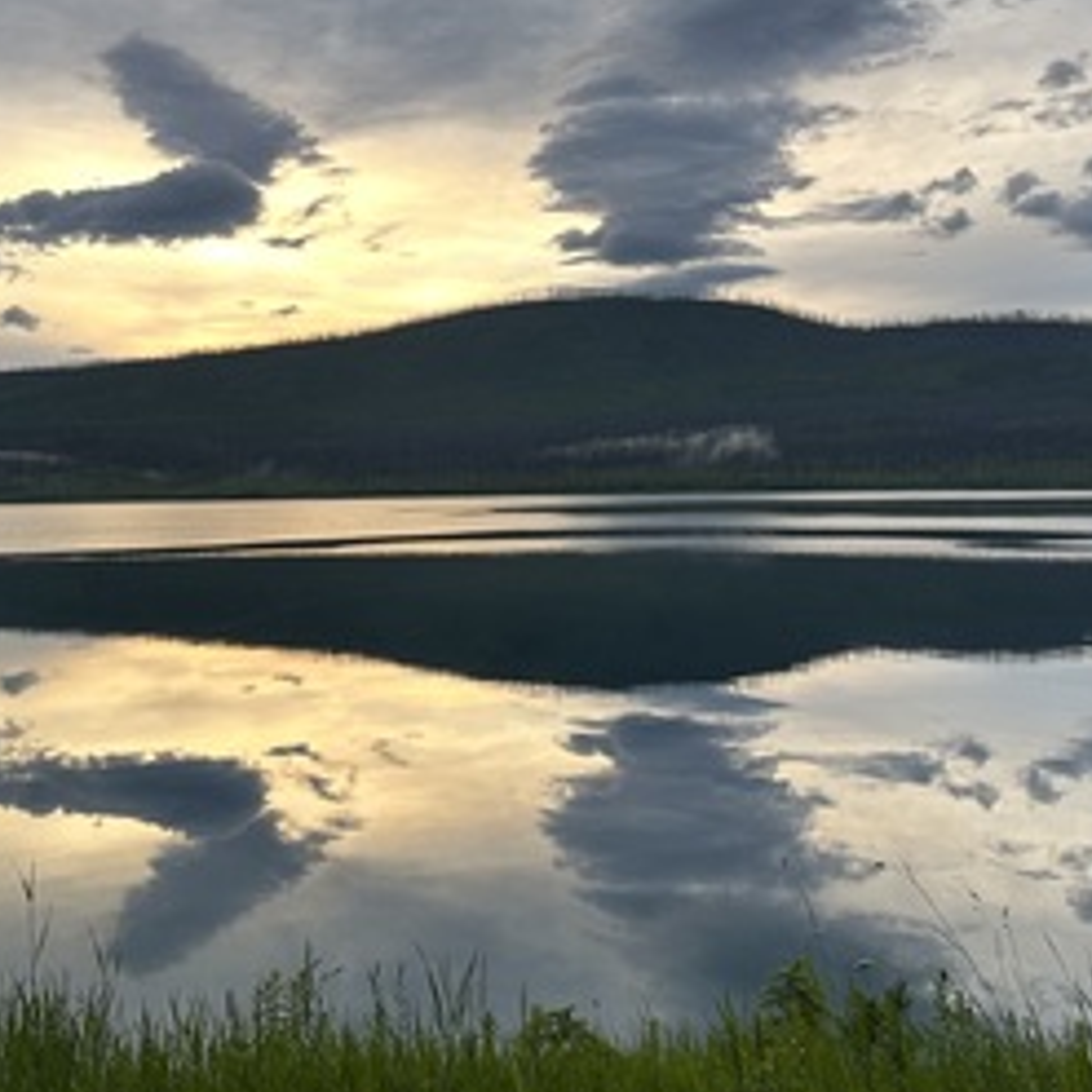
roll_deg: +0.7
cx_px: 460
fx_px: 1713
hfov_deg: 35.3
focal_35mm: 48
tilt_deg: +2.3
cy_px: 389
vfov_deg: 35.1
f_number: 1.78
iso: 80
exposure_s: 1/172
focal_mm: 6.86
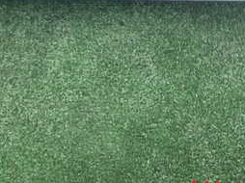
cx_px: 121
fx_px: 502
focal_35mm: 71
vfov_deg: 19.8
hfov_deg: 27.4
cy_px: -15
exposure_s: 1/125
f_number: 2.3
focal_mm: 5.4
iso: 125
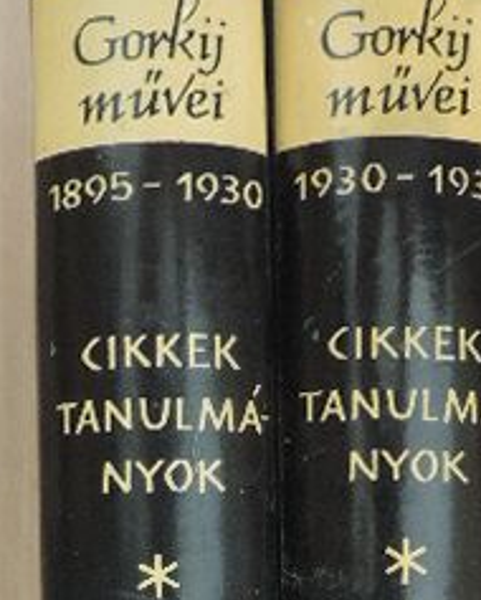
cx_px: 220
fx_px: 1546
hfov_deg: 17.7
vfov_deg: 20.9
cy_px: 663
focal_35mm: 87
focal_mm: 5.8
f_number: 4.5
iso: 800
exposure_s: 1/10
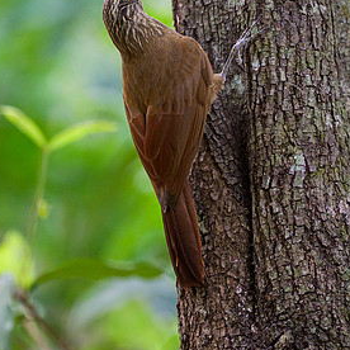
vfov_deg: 1.4
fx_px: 14276
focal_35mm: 1248
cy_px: 58
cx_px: 254
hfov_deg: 1.4
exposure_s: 1/250
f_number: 2.8
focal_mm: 400
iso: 1250
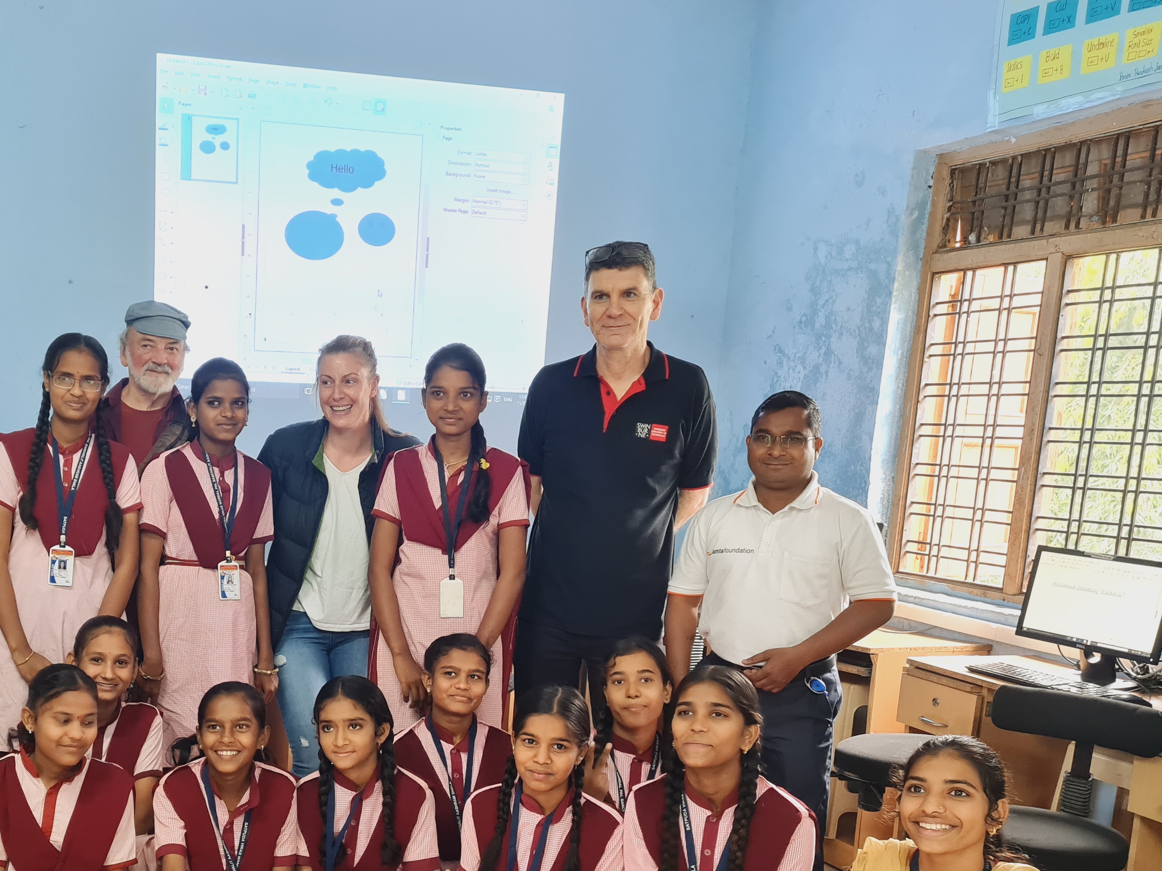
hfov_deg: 44.2
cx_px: 287
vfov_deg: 34.4
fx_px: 1376
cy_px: 657
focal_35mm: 41
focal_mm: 5.4
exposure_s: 1/50
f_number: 1.8
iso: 400
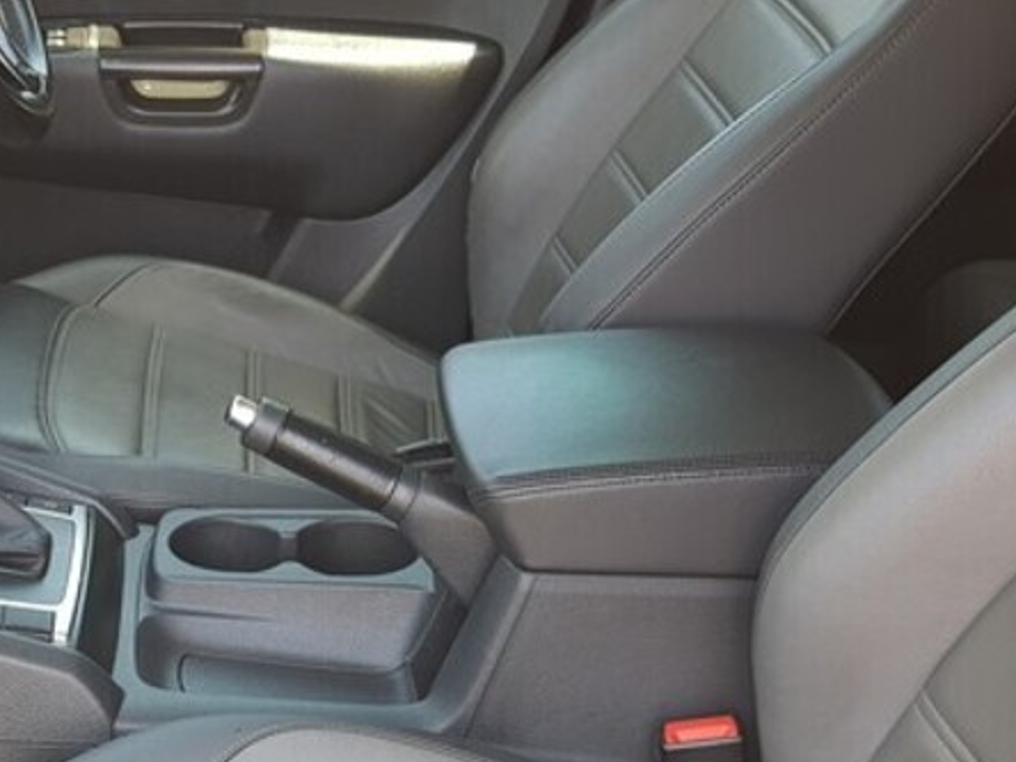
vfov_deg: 23.8
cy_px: 686
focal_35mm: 60
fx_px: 1761
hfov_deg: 31.7
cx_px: 277
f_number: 1.7
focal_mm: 4.3
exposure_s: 1/50
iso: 64
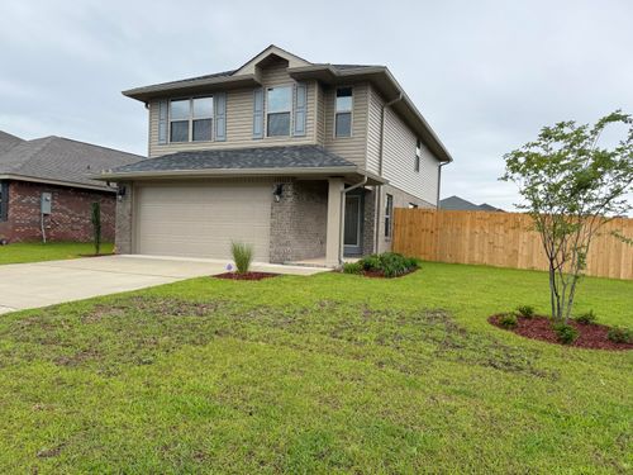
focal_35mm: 24
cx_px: 316
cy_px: 238
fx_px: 439
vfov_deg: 56.8
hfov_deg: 71.6
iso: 80
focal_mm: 6.76
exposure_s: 1/979
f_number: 1.78
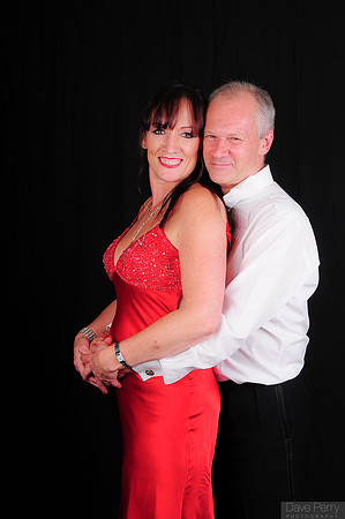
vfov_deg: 42.4
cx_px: 172
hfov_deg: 28.9
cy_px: 260
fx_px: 670
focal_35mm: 46
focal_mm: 31
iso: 200
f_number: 8
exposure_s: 1/125
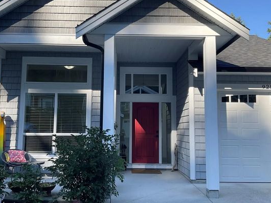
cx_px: 126
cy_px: 102
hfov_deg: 52.6
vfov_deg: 40.7
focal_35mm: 35
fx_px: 274
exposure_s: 1/446
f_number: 1.8
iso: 16
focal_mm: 3
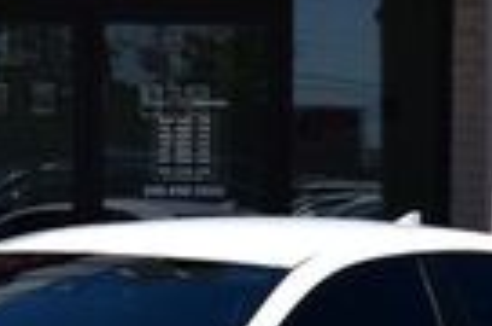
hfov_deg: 10.0
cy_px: 246
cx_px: 152
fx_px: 2800
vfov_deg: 6.6
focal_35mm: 205
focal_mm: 29
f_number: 11
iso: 200
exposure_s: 1/500
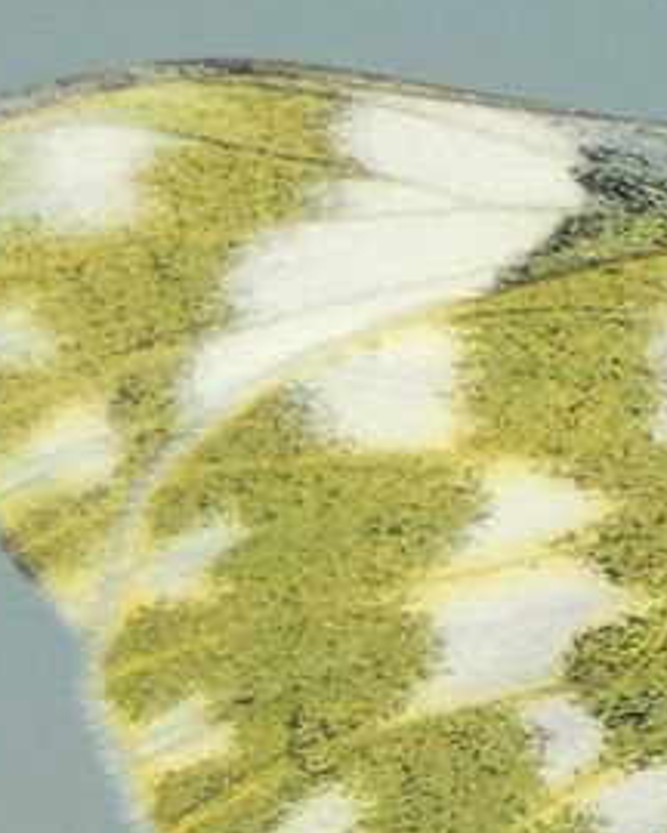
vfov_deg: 2.7
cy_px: 676
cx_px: 928
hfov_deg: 2.1
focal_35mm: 729
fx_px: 17989
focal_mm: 42.3
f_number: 5.5
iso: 80
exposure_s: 1/400
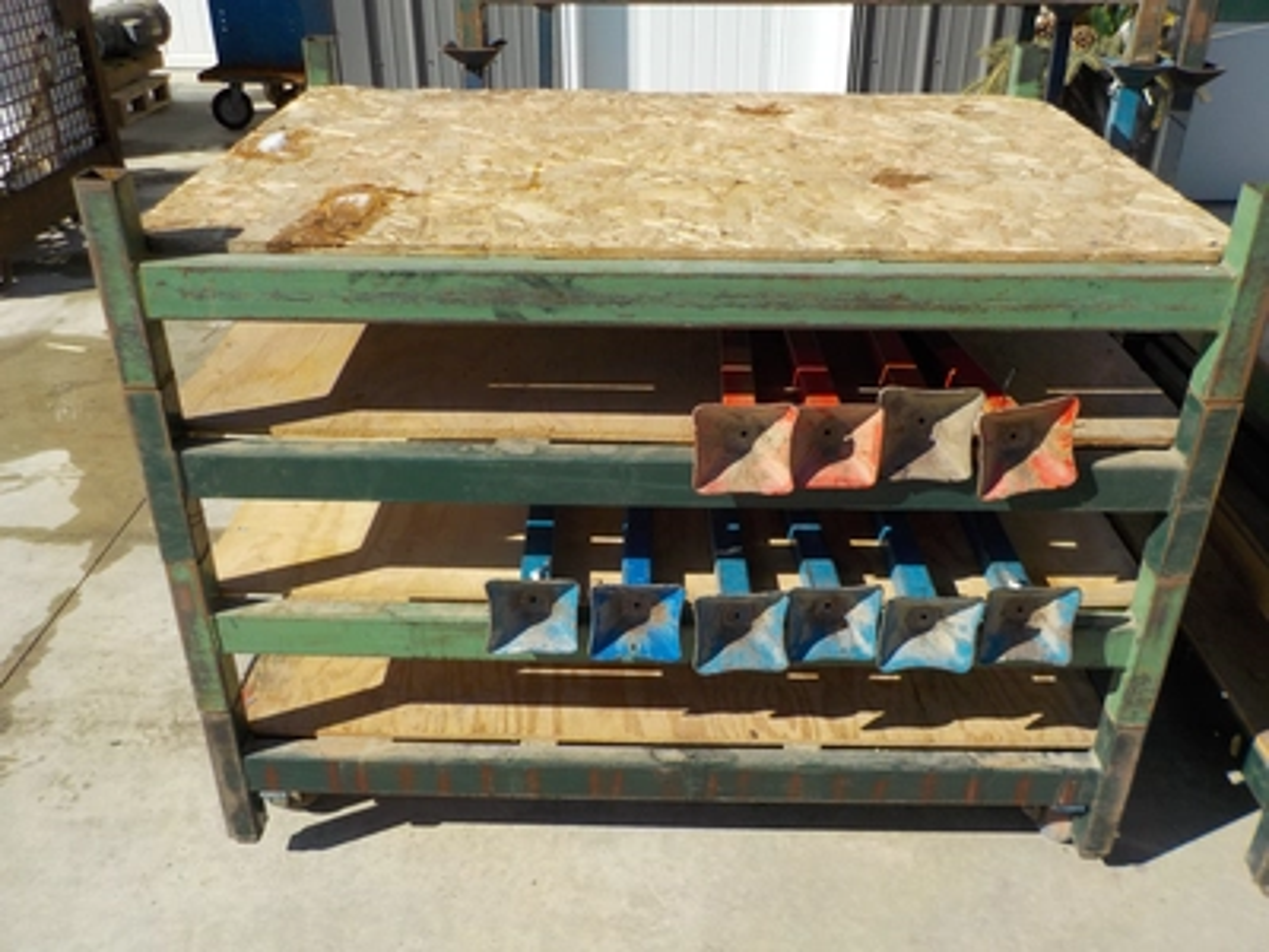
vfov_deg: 46.8
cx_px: 634
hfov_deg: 60.0
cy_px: 476
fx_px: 1100
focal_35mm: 30
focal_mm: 4.1
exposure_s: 1/1250
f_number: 3.3
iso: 125
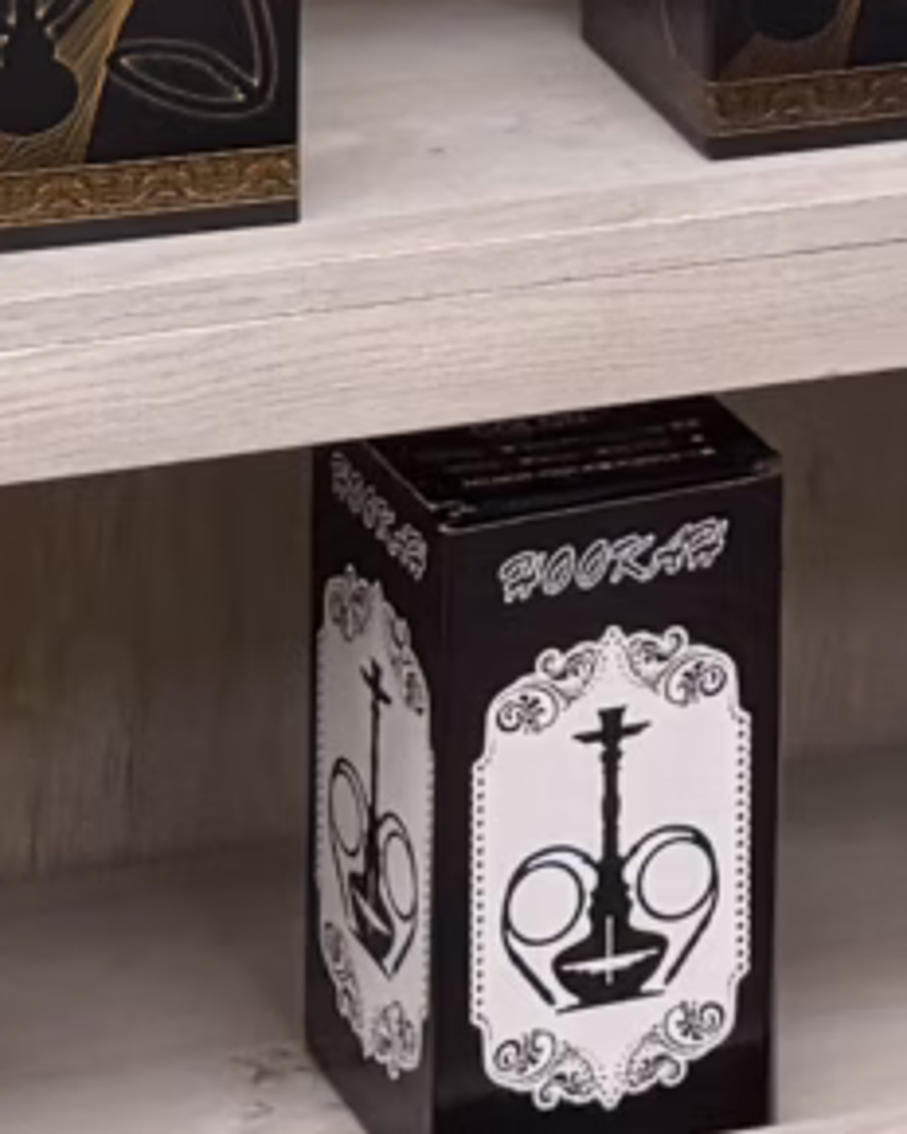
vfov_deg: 8.9
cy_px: -993
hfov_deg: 7.5
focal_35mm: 207
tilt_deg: -11.8
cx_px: 94
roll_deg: -0.5
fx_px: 6946
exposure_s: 1/138
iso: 125
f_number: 1.78
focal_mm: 6.76
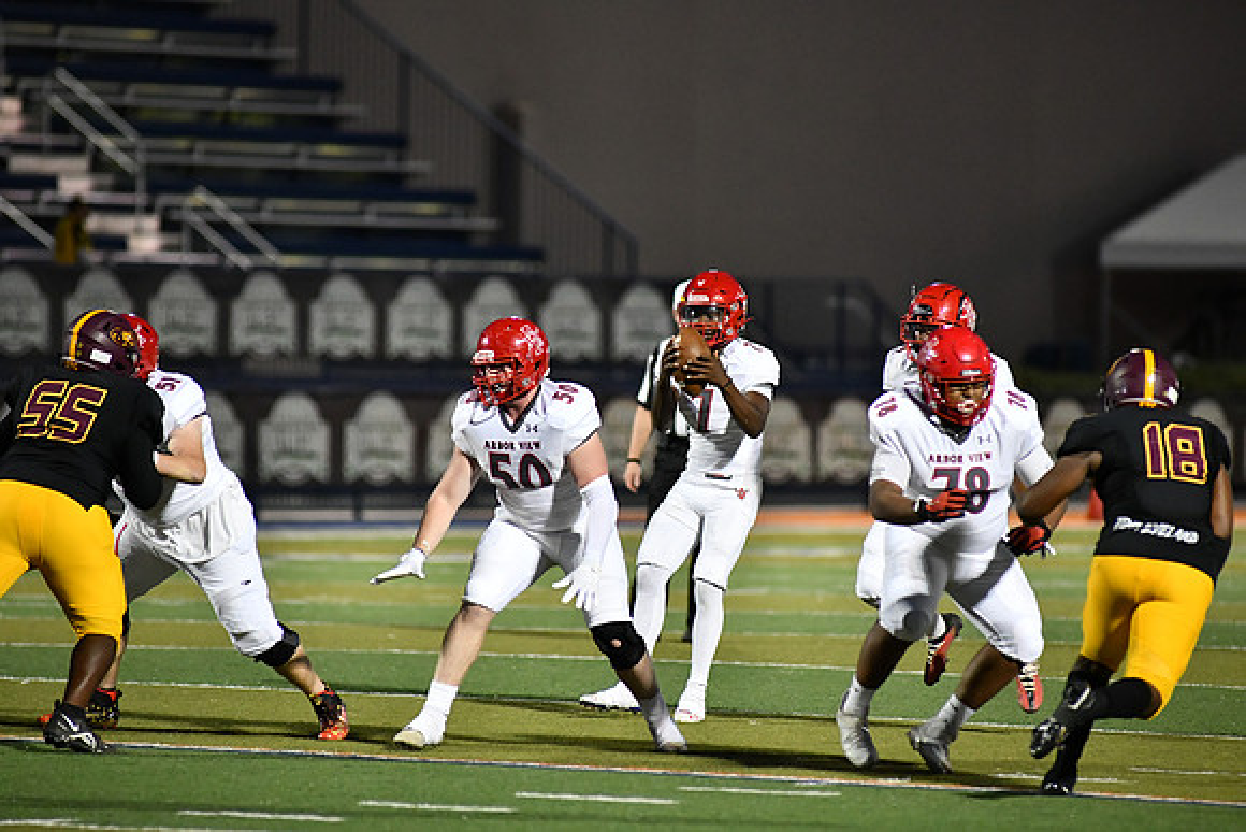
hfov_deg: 6.9
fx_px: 10385
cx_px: 623
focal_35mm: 300
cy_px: 416
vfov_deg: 4.6
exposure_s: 1/1250
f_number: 4
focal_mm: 300
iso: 5600
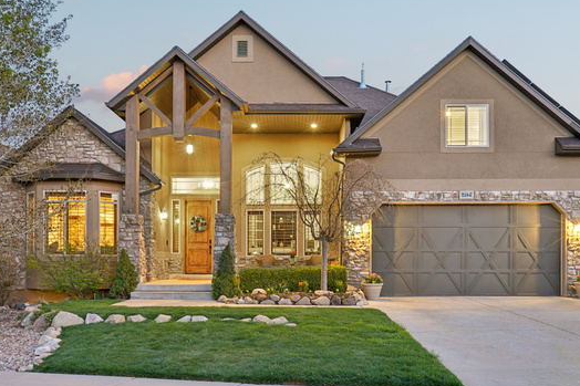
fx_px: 531
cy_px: 222
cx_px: 286
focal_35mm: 33
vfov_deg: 39.8
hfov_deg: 57.2
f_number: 8
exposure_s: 1.6
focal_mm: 27
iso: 200
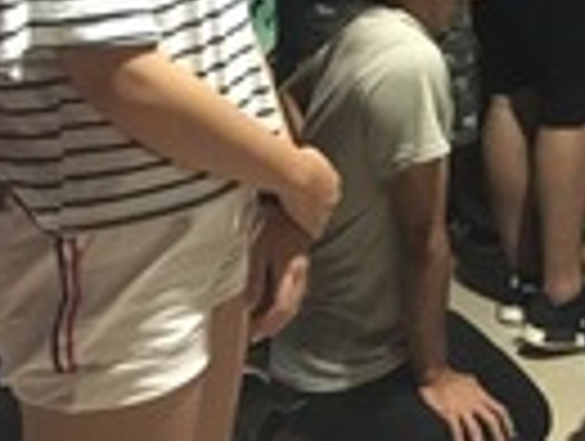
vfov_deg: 15.7
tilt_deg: -4.7
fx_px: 1507
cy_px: -162
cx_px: 778
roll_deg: +0.5
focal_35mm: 89
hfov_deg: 20.0
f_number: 2.2
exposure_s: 1/15
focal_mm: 4.15
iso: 320
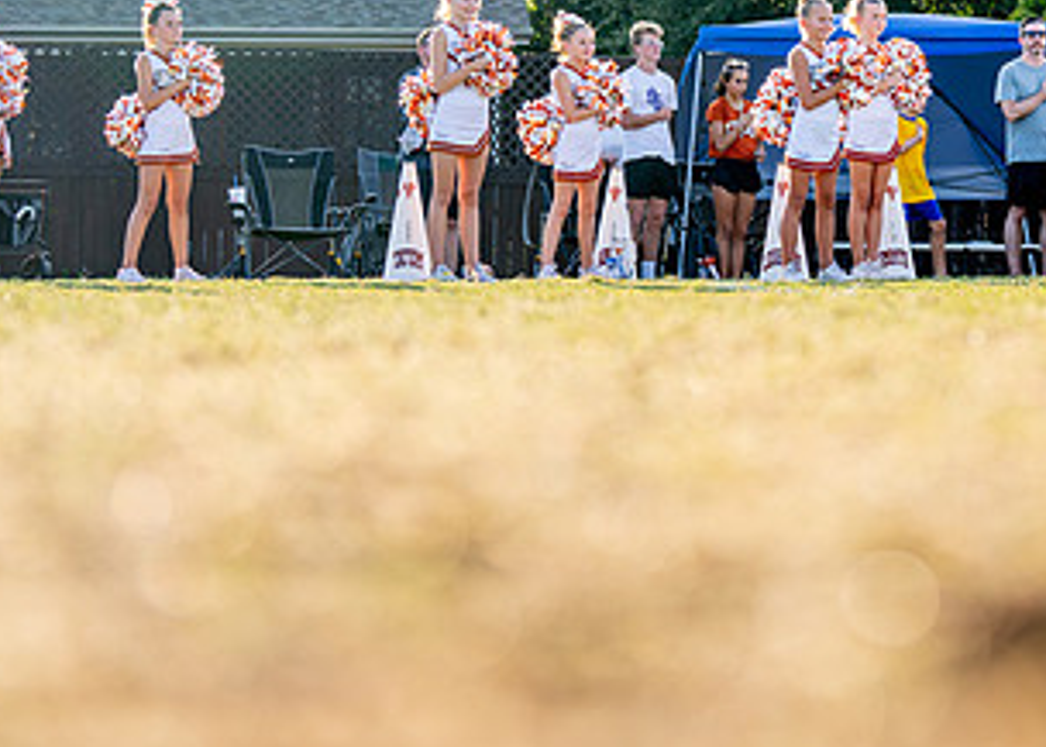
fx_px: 4930
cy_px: 188
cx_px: 1004
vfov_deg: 8.6
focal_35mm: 166
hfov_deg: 12.0
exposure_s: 1/640
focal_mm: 70
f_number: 2.8
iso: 125
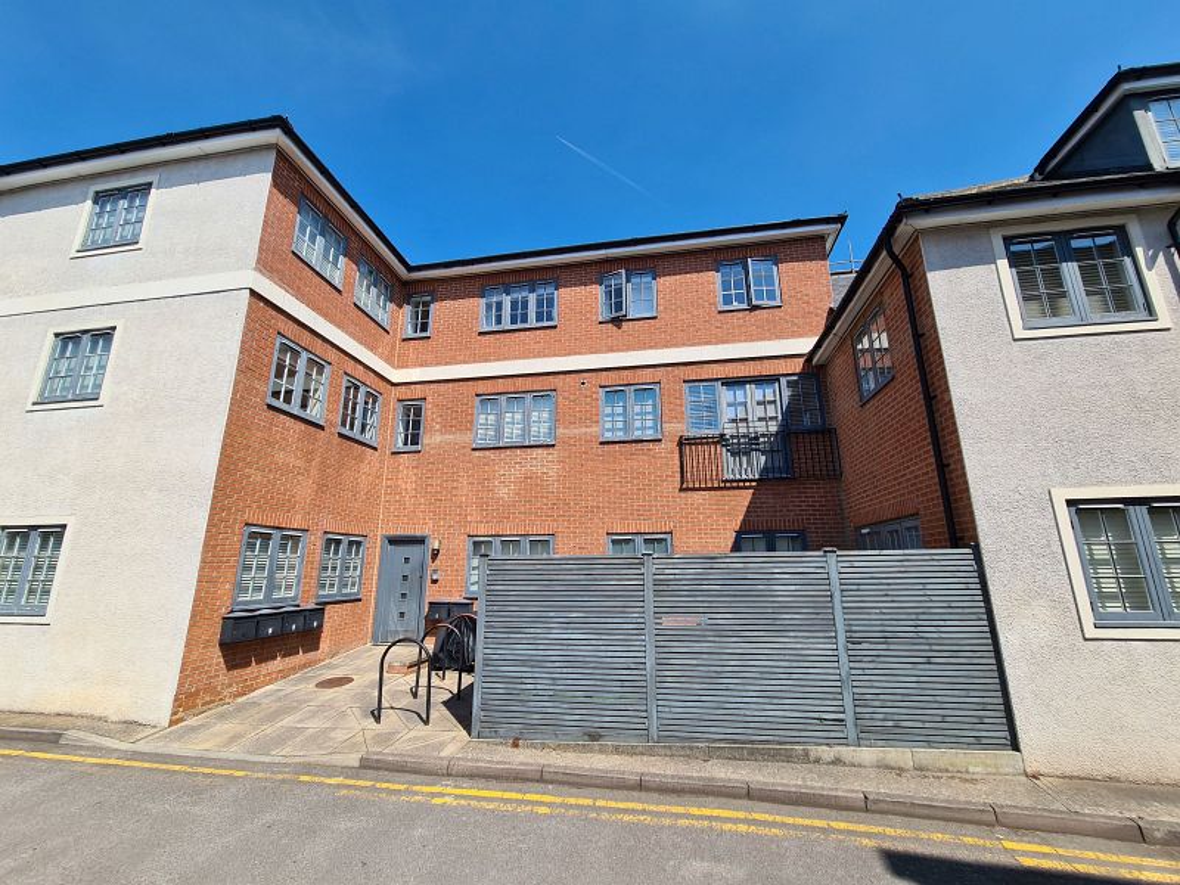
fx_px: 443
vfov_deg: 89.9
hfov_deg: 106.2
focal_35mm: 13
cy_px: 442
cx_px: 590
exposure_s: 1/1604
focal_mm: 2.2
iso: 50
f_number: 2.2
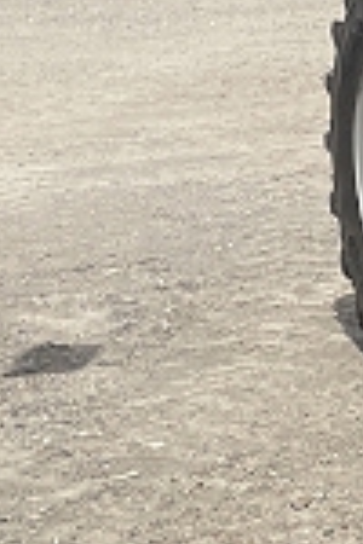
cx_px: 1016
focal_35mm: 144
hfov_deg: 8.3
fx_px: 2178
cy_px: -178
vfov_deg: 13.7
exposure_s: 1/3610
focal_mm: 4.2
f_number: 1.6
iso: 32
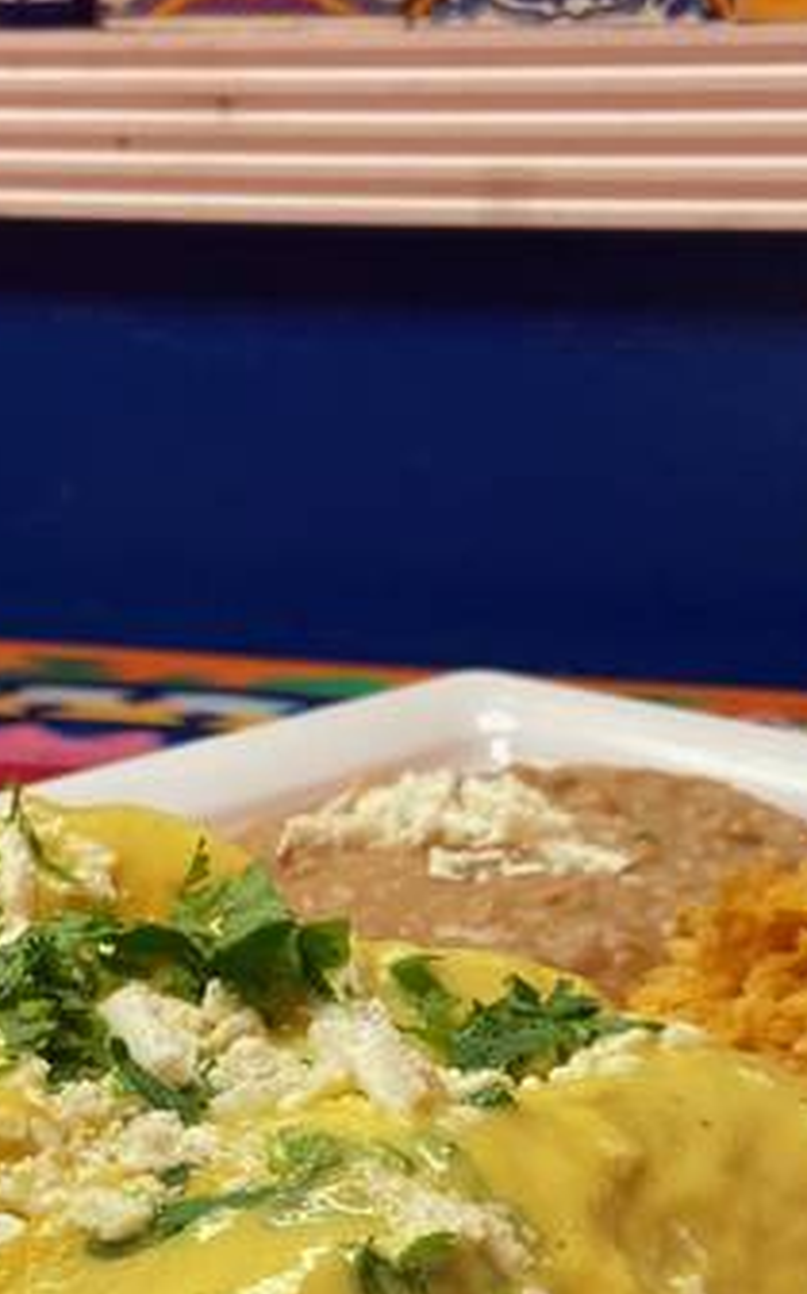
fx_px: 2116
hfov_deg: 21.6
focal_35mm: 60
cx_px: 380
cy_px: 962
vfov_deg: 33.4
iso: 100
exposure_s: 1/60
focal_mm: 4.25
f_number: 1.8
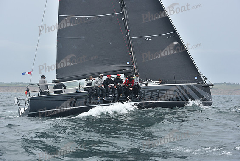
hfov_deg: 24.2
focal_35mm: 84
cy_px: 79
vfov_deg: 16.3
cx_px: 120
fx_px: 560
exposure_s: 1/1000
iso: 320
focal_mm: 82
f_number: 7.1
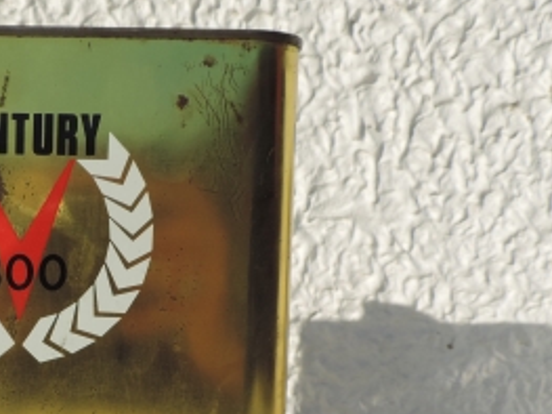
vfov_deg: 22.6
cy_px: 338
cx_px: 59
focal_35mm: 64
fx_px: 1020
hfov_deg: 29.1
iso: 80
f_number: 3.4
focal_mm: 4.9
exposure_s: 1/1600
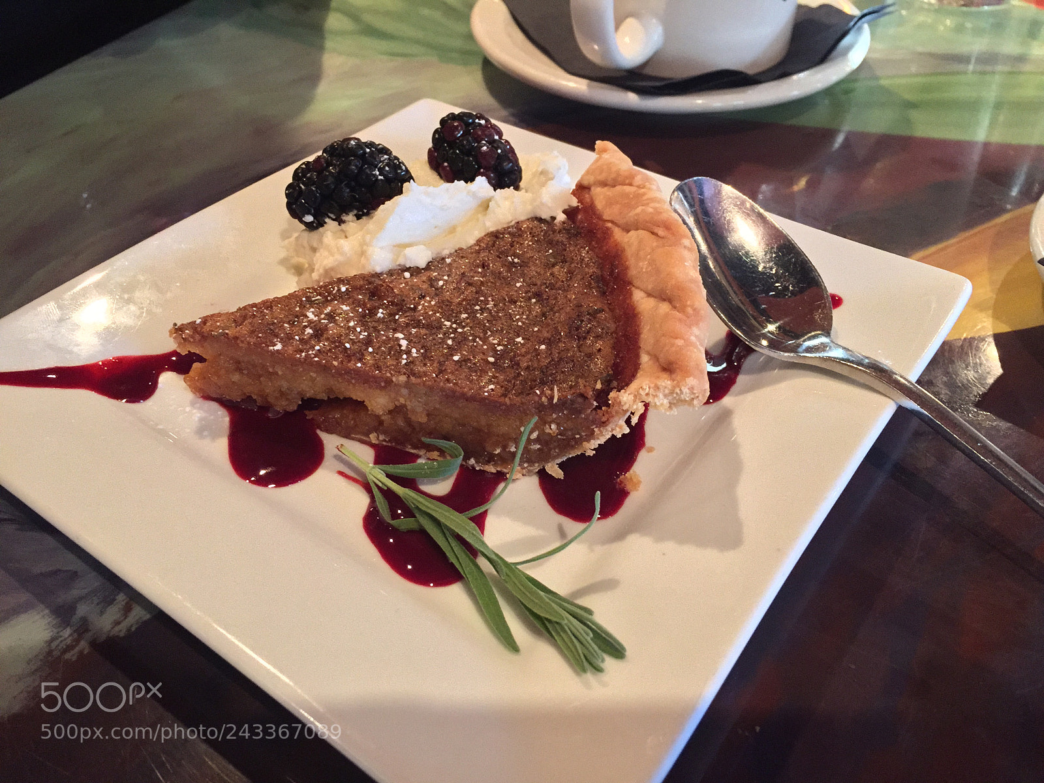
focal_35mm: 29
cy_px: 392
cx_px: 522
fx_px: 875
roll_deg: +1.4
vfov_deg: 48.2
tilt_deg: -41.0
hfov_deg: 61.7
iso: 400
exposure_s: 1/15
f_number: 2.2
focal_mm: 4.15
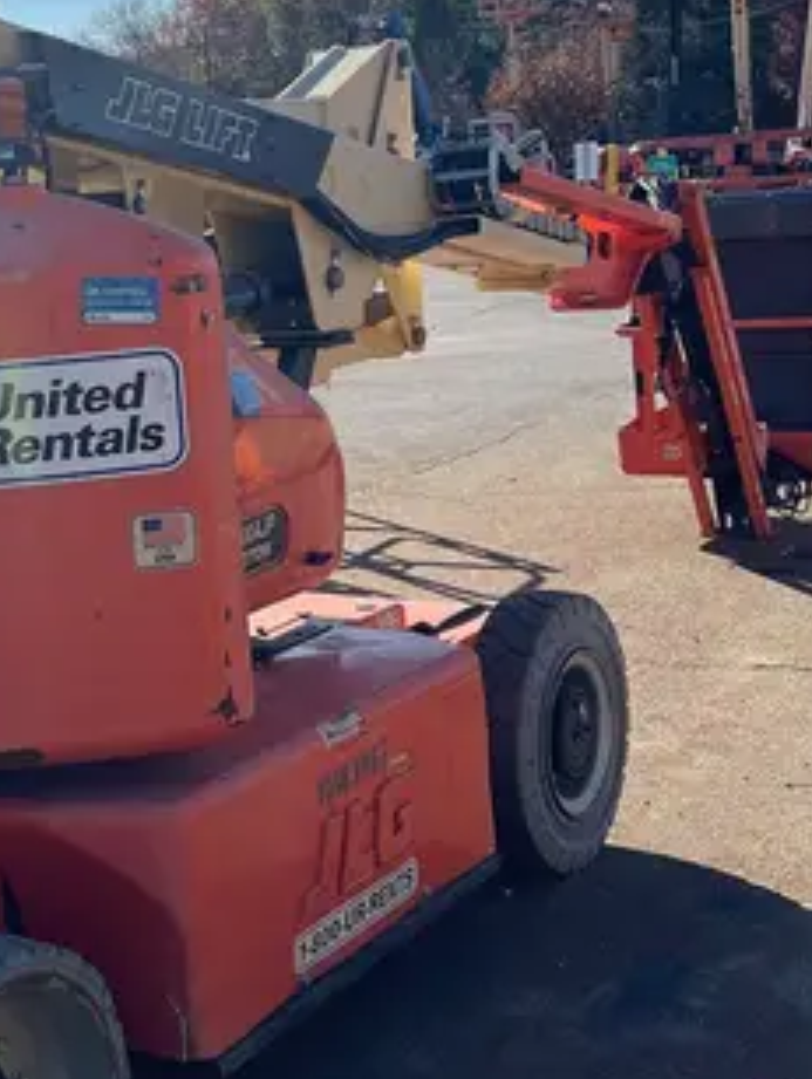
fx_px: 1935
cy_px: 427
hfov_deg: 23.3
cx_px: 130
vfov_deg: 31.1
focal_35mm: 62
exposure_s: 1/4149
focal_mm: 5.1
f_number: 1.6
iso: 50
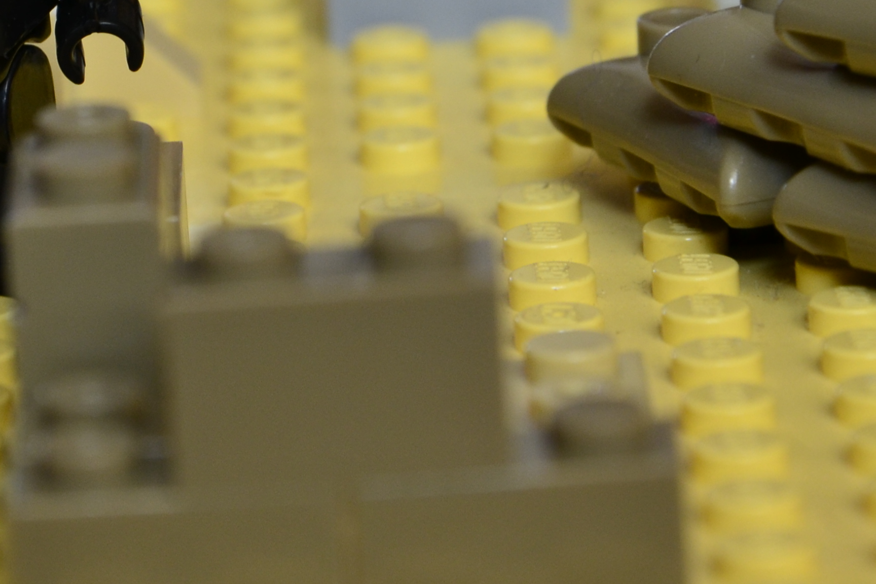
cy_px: -119
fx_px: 6813
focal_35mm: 280
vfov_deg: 4.9
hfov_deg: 7.4
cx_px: 301
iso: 400
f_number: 8
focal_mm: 70
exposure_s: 1/50
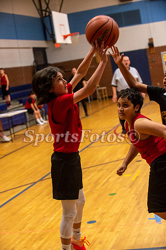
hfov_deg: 19.4
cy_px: 125
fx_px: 485
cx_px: 83
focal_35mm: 70
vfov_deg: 28.9
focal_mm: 70
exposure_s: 1/500
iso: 5000
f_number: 4
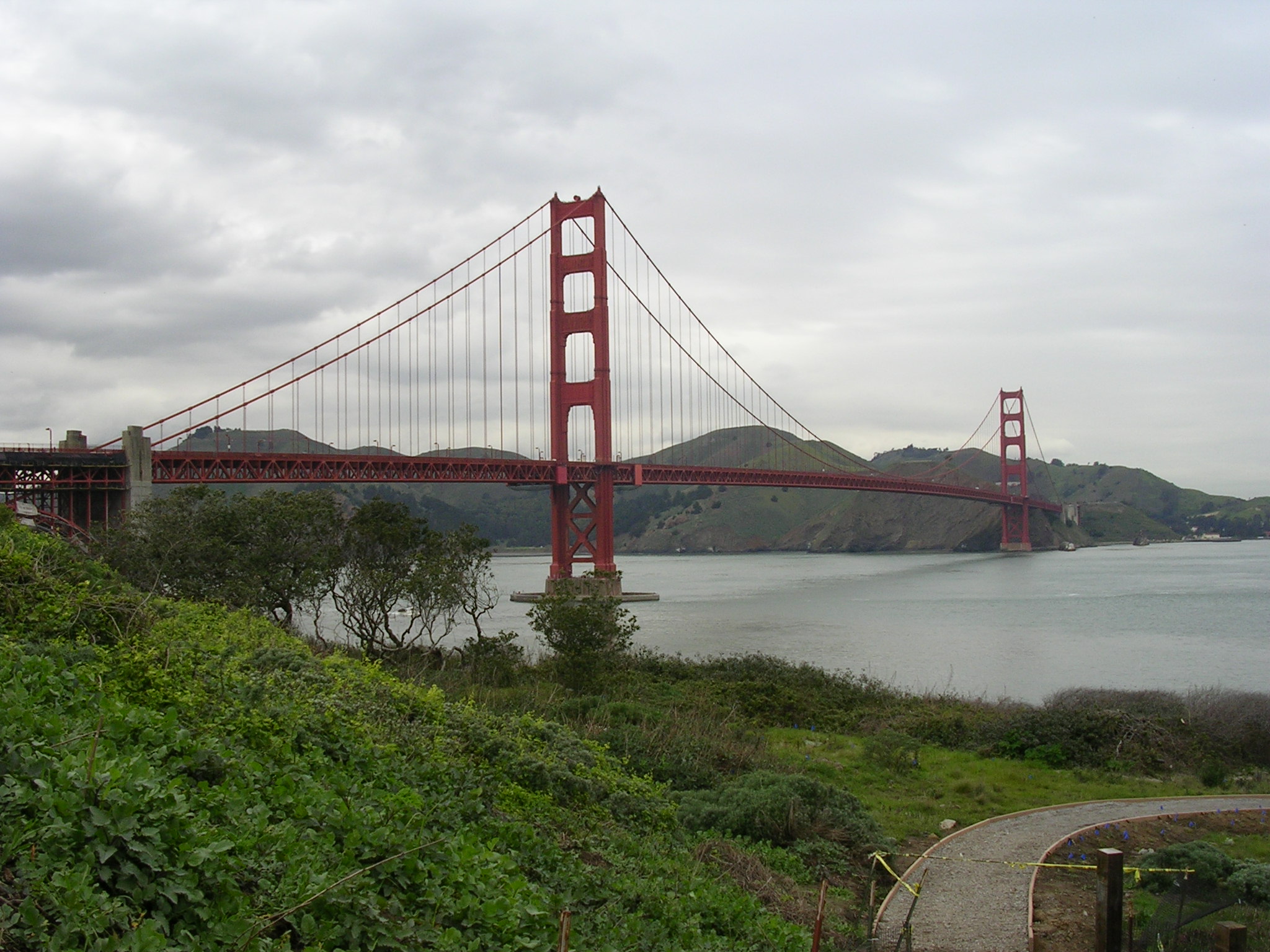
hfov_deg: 49.0
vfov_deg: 37.7
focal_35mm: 38
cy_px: 476
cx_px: 635
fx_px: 1394
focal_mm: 5.8
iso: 50
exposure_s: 1/186
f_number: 5.6
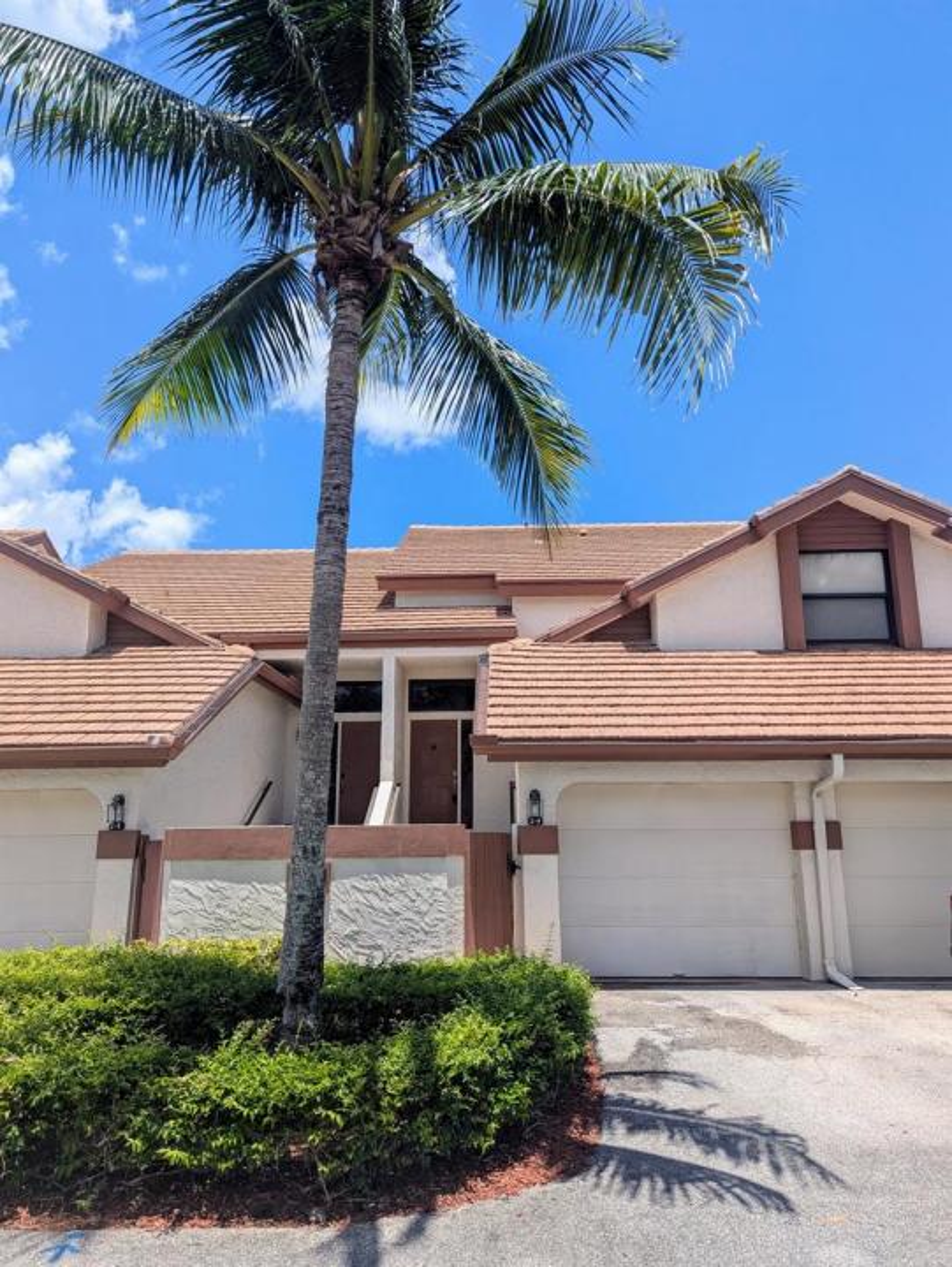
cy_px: 634
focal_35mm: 24
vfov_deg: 71.6
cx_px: 476
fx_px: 879
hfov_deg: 56.9
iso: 46
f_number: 1.85
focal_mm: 6.81
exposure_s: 1/2309
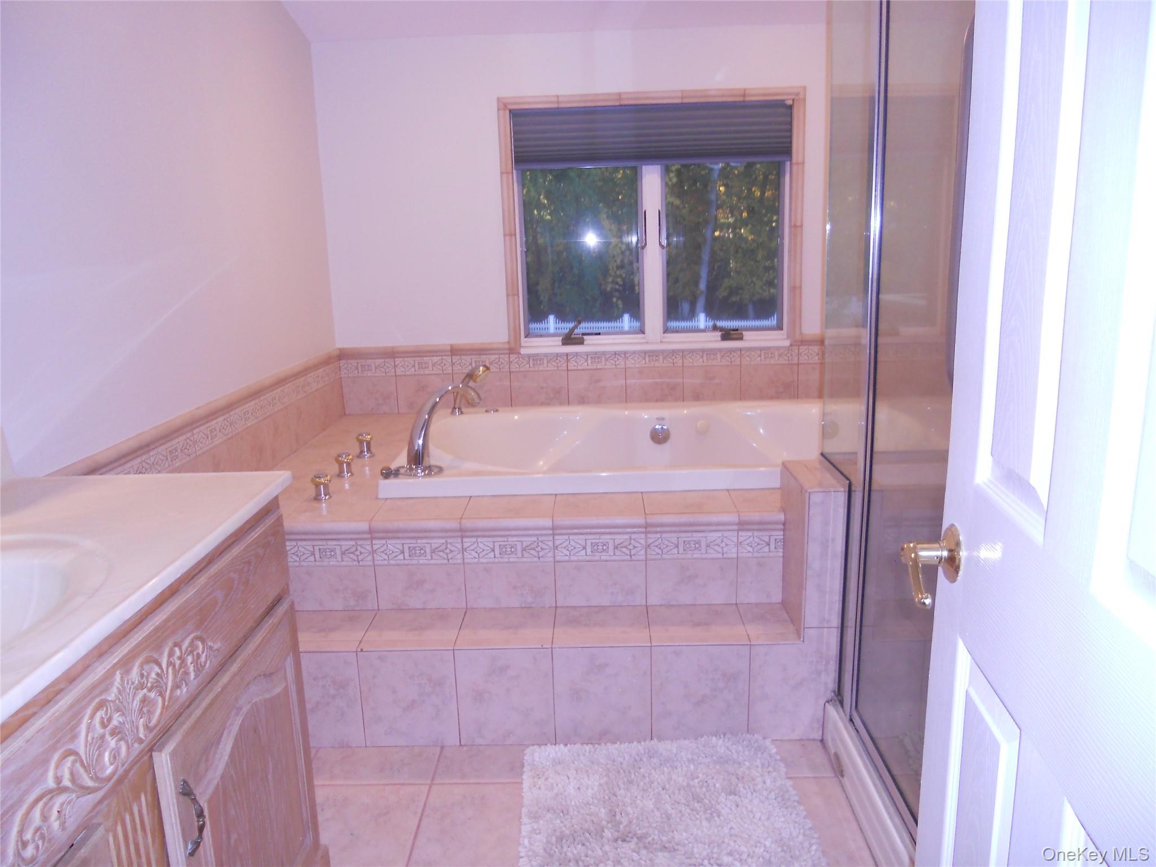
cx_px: 578
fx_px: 902
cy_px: 434
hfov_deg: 65.3
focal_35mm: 27
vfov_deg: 51.4
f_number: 3.2
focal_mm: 4.9
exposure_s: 1/25
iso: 200
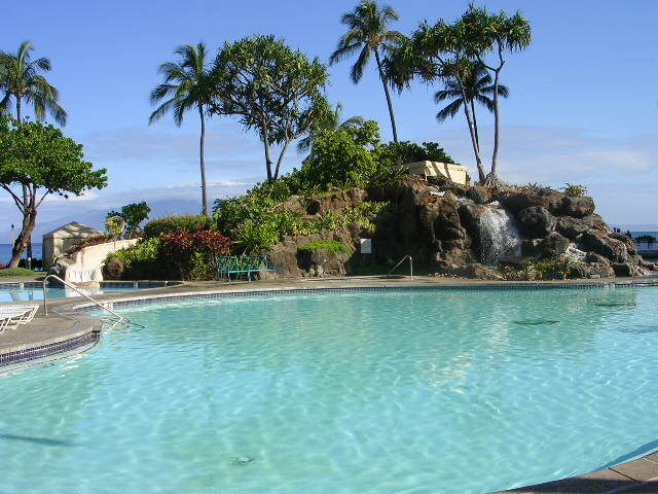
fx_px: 722
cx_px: 329
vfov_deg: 37.7
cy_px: 247
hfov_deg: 49.0
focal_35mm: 38
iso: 50
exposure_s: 1/302
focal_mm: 5.8
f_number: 5.6
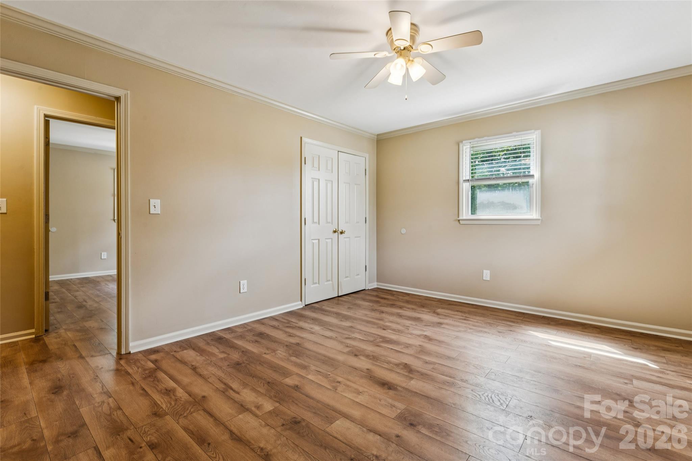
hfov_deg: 95.7
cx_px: 346
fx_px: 313
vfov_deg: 72.7
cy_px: 230
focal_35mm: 16
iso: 200
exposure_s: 1/3.33
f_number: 13
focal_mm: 16.3
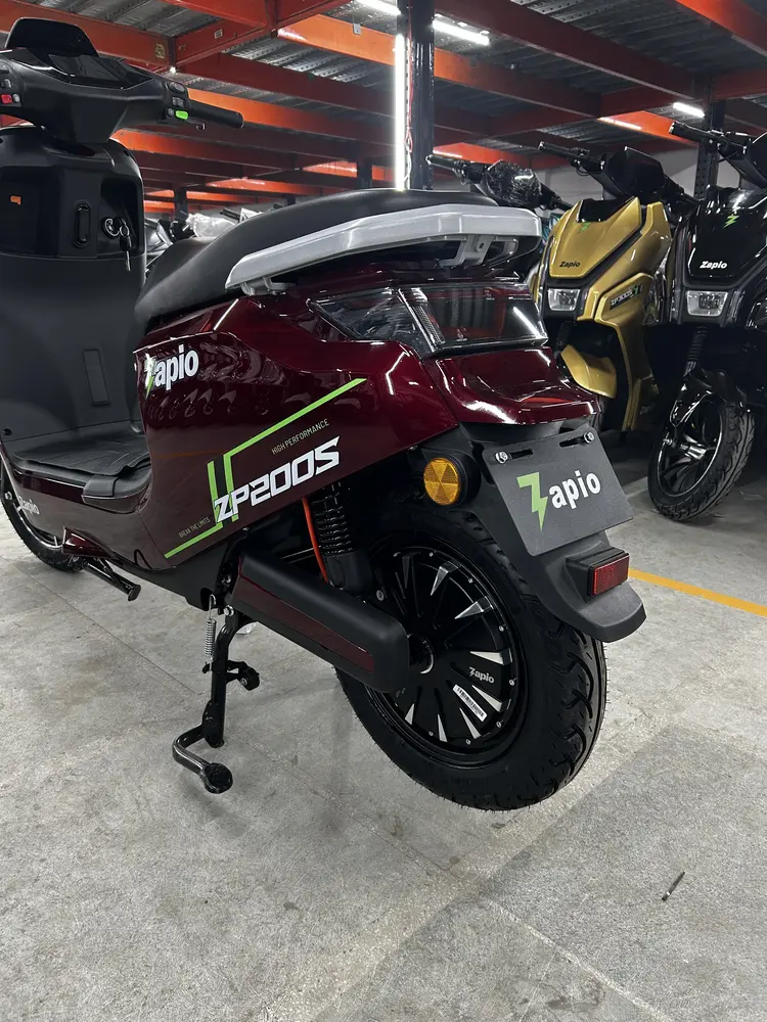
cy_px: 511
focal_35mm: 26
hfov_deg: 53.1
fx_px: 768
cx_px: 384
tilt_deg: -16.7
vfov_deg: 67.3
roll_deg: -1.4
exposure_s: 1/50
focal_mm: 5.7
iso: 125
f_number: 1.5
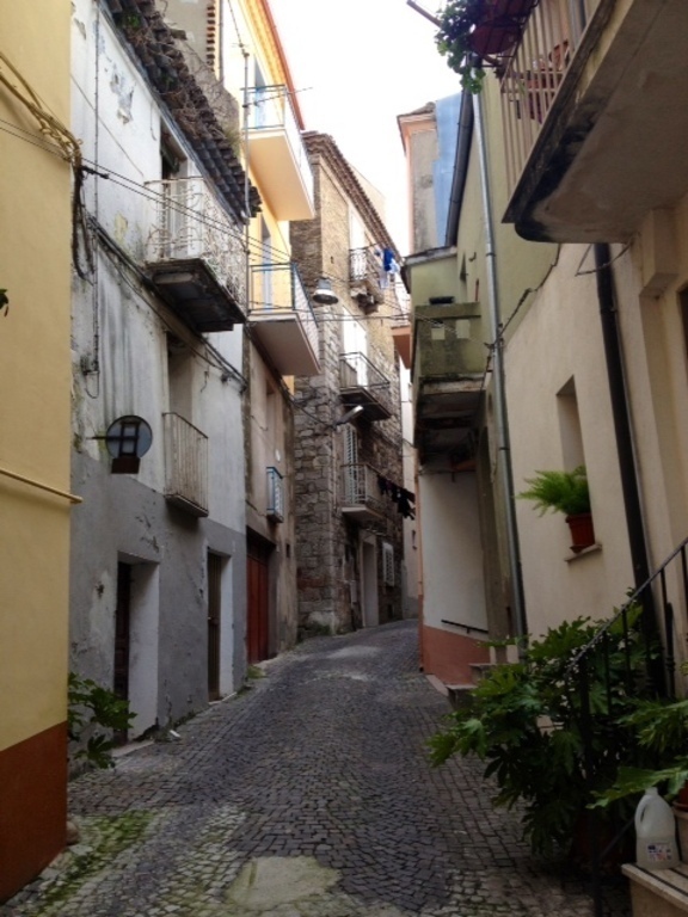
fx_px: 928
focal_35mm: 35
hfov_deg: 40.7
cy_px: 458
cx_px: 344
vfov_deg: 52.6
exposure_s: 1/120
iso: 64
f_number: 2.4
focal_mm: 4.28
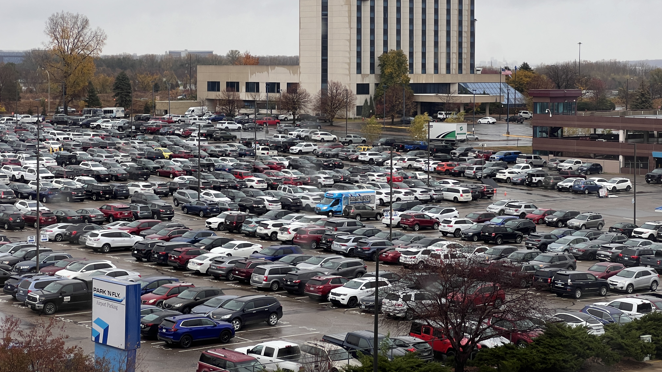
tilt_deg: -1.7
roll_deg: -0.3
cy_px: 134
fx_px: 1474
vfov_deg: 14.4
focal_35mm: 84
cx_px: 331
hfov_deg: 25.3
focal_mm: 9
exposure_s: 1/99
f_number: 2.8
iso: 40
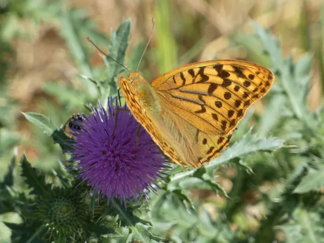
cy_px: 122
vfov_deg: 2.5
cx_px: 162
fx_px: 5616
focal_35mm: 600
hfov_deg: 3.3
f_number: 5.6
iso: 80
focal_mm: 107.6
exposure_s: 1/200
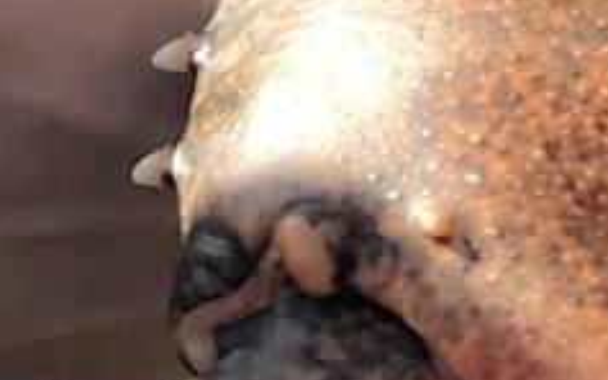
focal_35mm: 246
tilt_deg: -5.8
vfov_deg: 5.3
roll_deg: +1.9
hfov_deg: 8.2
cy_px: -288
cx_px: -502
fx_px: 4075
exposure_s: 1/798
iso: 20
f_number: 1.8
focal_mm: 3.99
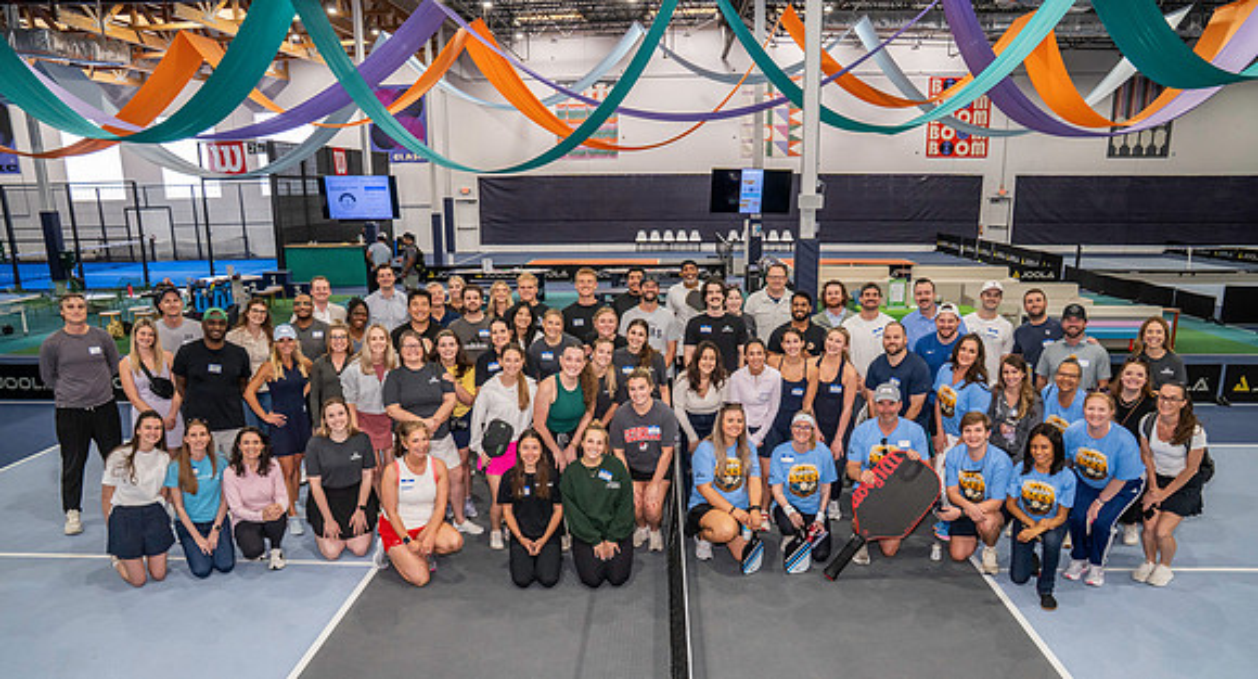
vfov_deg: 43.8
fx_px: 838
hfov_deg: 73.8
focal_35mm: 25
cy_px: 419
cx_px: 629
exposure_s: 1/160
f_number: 6.3
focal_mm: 24
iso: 3200
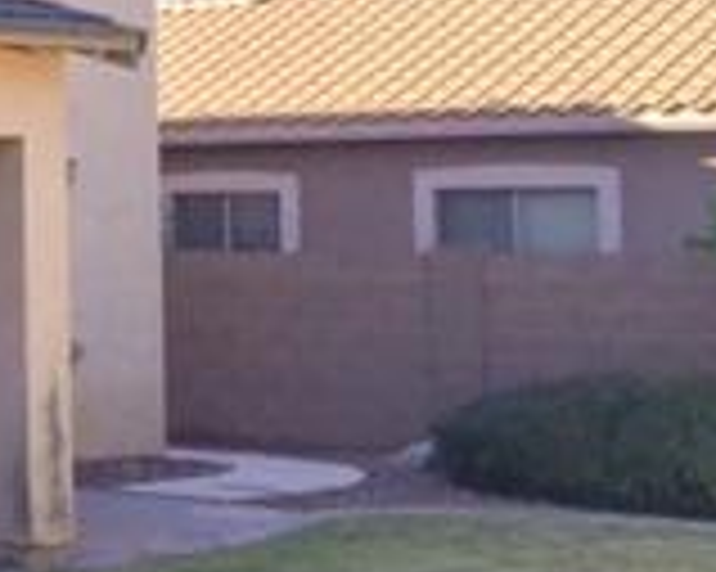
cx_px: -671
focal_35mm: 114
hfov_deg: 14.3
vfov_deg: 13.5
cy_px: 153
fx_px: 2414
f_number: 2.2
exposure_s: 1/898
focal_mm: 4.15
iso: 32
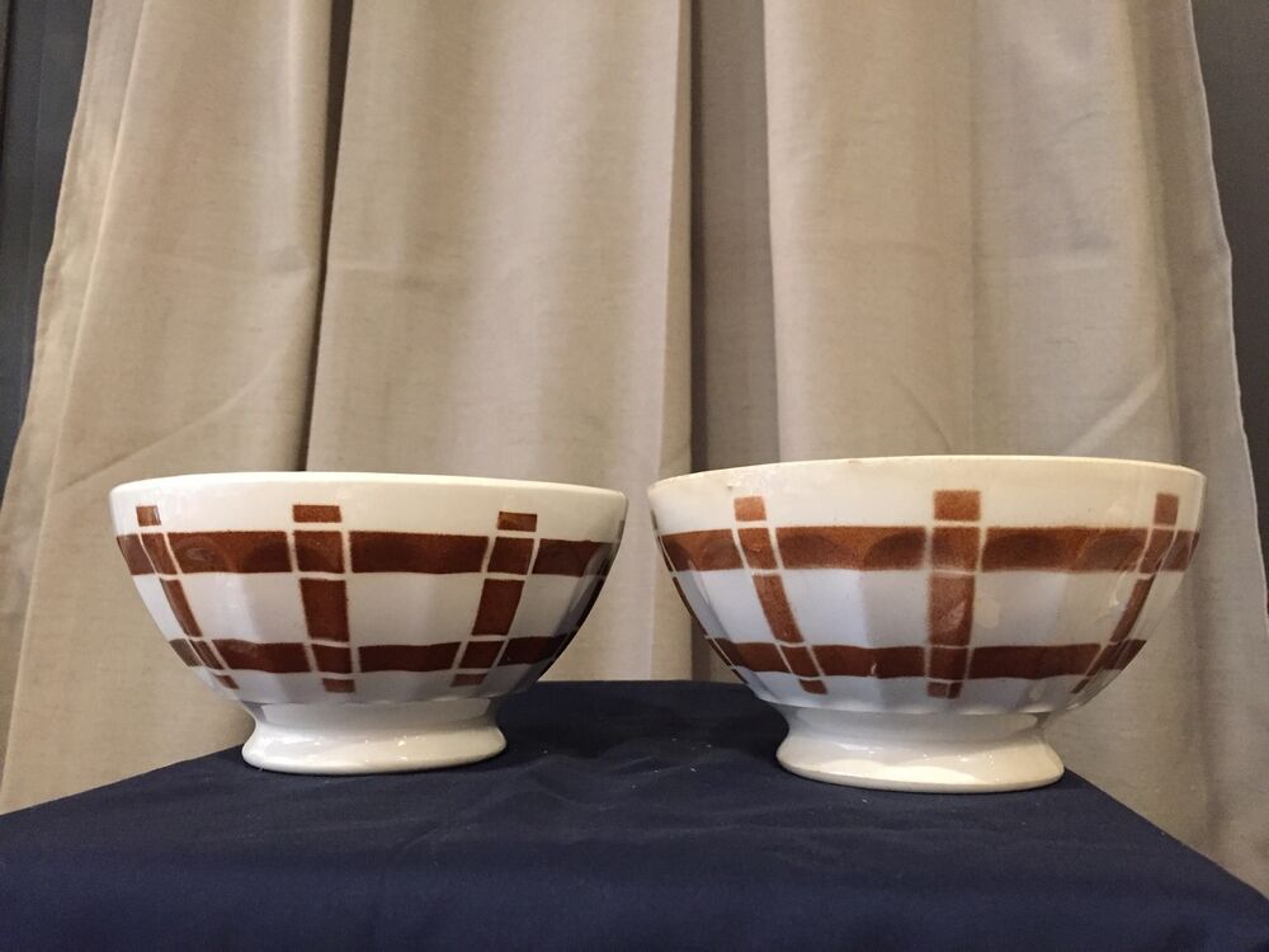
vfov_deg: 48.2
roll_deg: +0.7
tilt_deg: +7.0
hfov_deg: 61.7
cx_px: 634
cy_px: 476
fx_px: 1063
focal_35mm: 29
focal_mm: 4.15
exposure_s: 1/17
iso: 320
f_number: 2.2
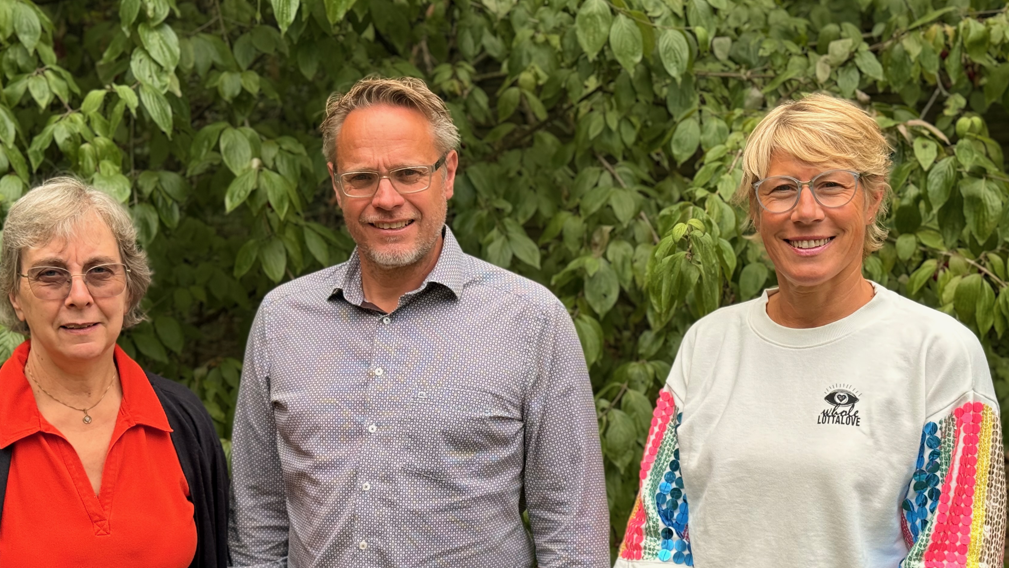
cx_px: 441
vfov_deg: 19.0
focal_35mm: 63
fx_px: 1686
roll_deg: +1.2
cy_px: 408
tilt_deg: -7.2
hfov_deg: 33.3
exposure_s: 1/553
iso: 64
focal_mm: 6.76
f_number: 1.78
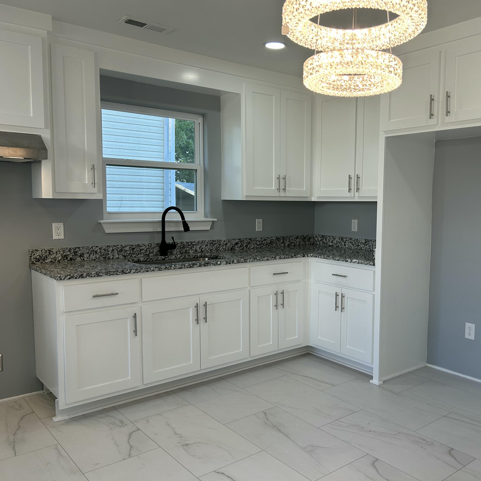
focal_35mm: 31
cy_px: 239
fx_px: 487
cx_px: 308
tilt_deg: -4.9
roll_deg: +0.0
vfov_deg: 52.5
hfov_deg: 51.8
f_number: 1.5
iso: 40
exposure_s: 1/201
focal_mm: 5.7
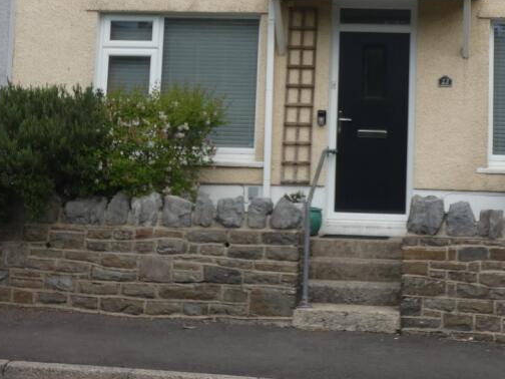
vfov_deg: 21.4
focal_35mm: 67
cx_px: 393
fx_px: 977
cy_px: 26
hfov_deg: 28.4
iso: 80
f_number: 3.4
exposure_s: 1/800
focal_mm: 6
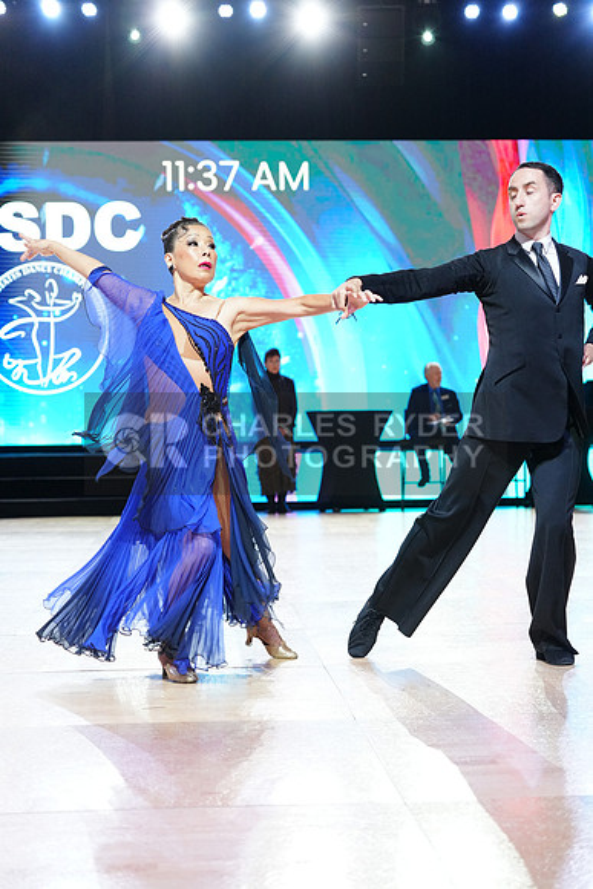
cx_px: 296
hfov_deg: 19.5
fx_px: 1728
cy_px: 444
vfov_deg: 28.8
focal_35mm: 70
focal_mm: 70
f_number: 4
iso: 2500
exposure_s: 1/250
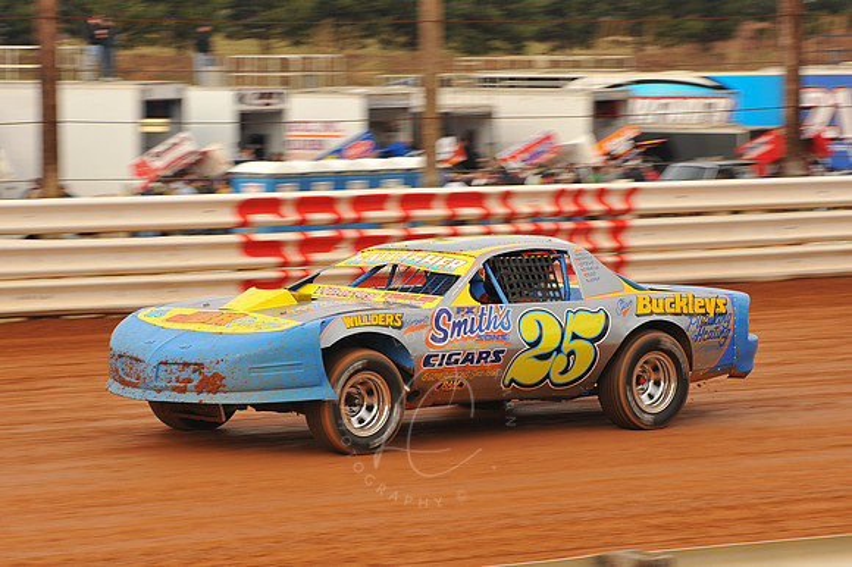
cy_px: 284
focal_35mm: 135
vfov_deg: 10.1
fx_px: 3193
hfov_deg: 15.2
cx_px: 426
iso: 400
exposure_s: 1/320
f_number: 11
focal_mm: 135
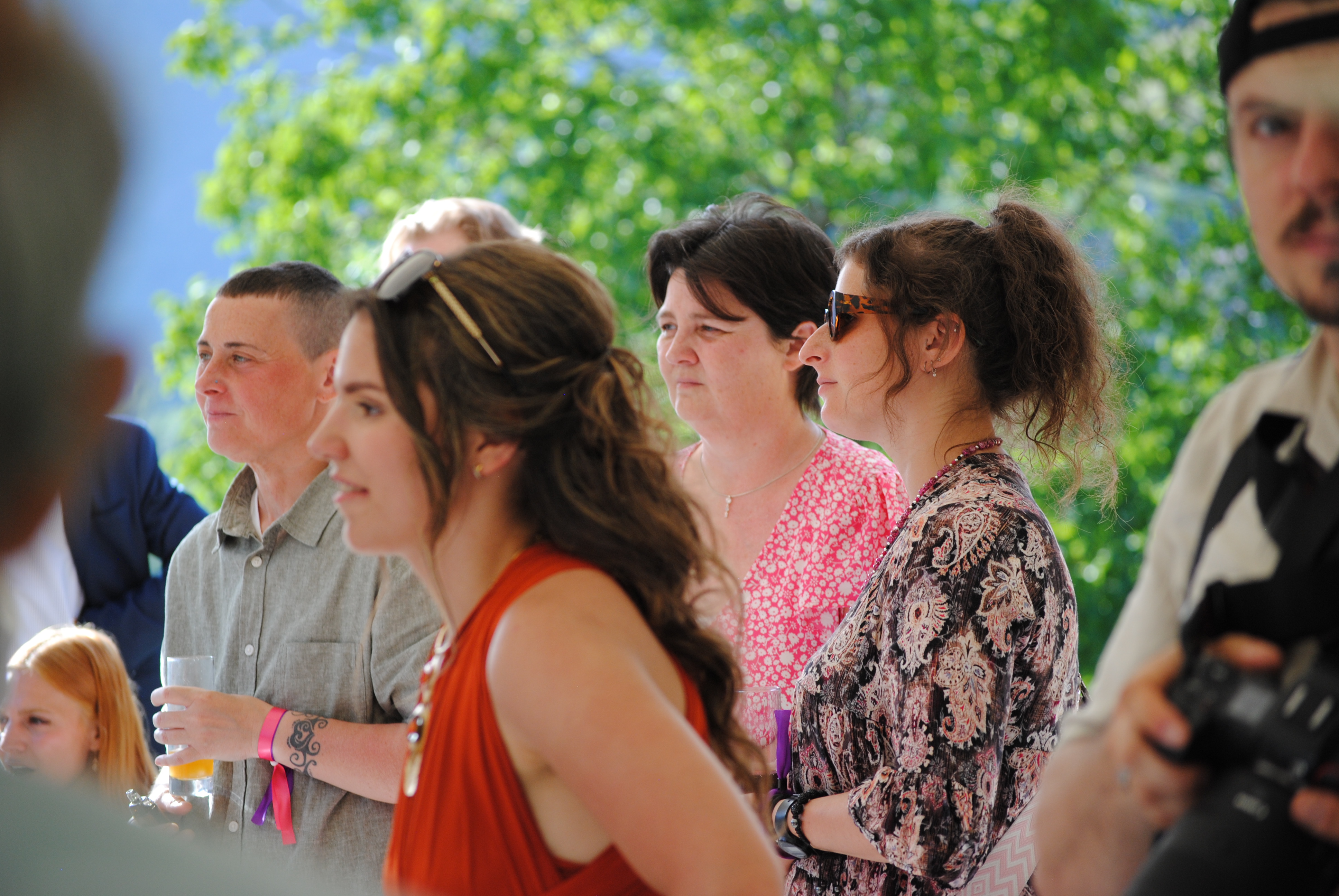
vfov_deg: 10.0
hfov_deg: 14.8
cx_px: 670
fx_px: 5139
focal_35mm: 138
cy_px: 448
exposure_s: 1/200
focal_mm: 92
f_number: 4.5
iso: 200
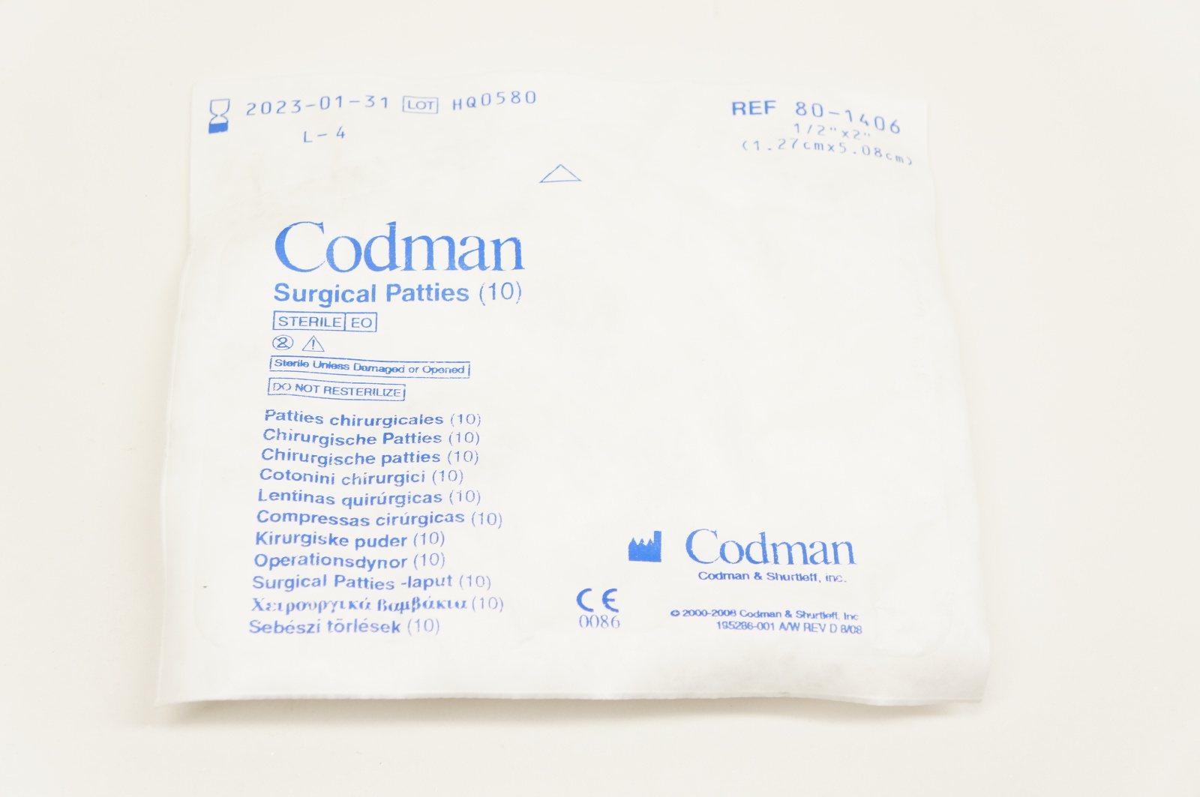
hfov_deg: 35.1
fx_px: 1898
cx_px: 600
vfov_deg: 23.7
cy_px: 398
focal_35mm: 57
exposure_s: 1/60
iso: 400
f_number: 6.3
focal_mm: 38
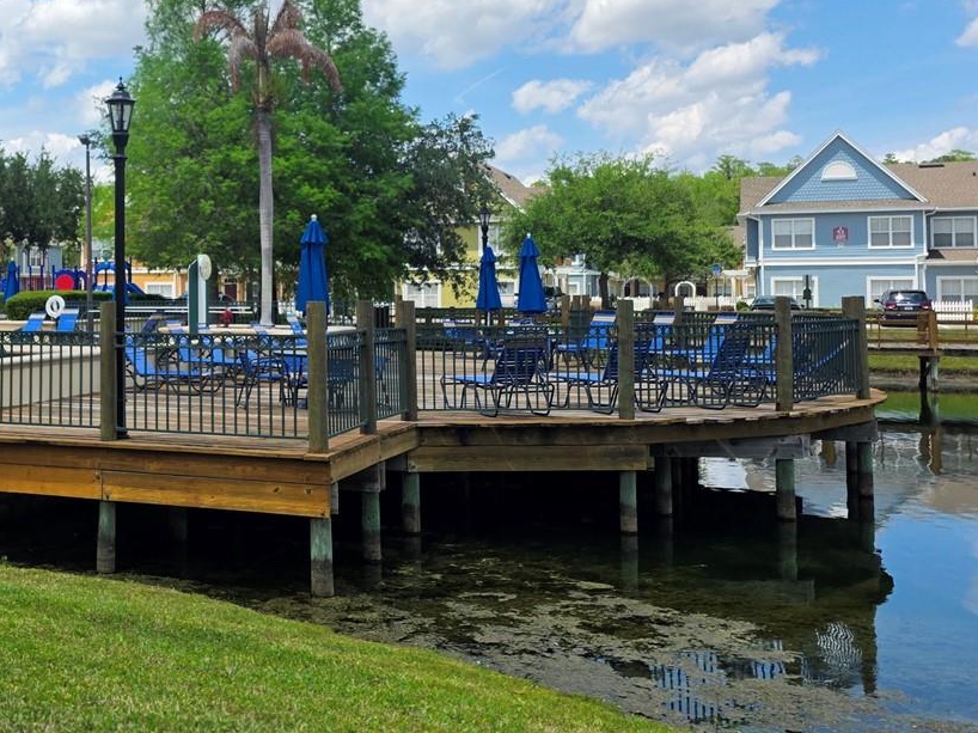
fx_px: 1271
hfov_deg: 39.6
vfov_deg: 32.0
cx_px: 132
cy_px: 264
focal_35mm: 45
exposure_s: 1/5778
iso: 80
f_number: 1.7
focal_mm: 6.25
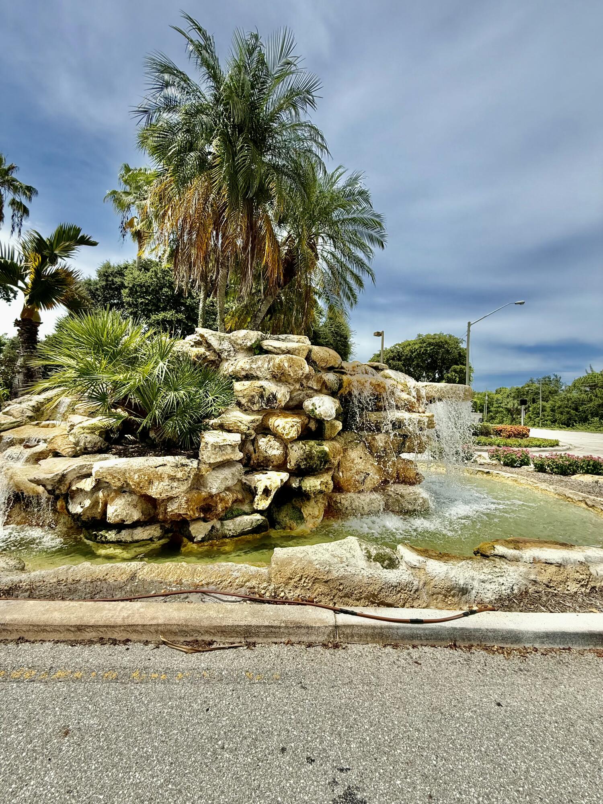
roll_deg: -3.3
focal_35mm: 14
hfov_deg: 85.7
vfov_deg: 102.1
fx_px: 325
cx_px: 302
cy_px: 402
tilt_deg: +2.6
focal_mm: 2.22
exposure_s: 1/2092
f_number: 2.2
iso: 50
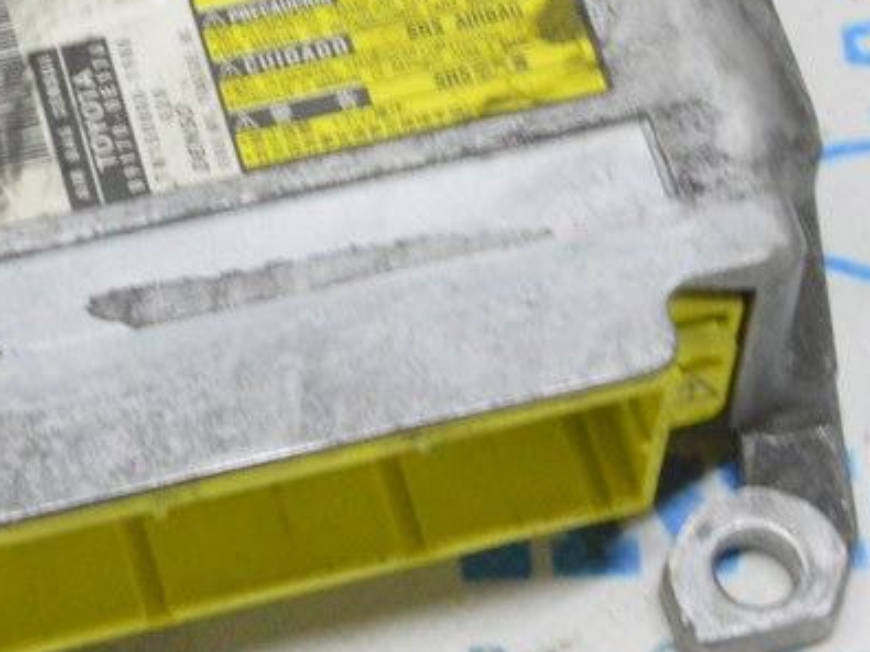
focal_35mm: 168
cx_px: 200
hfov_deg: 11.7
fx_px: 4227
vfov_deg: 8.8
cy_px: 50
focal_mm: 45
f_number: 20
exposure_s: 1/15
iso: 6400
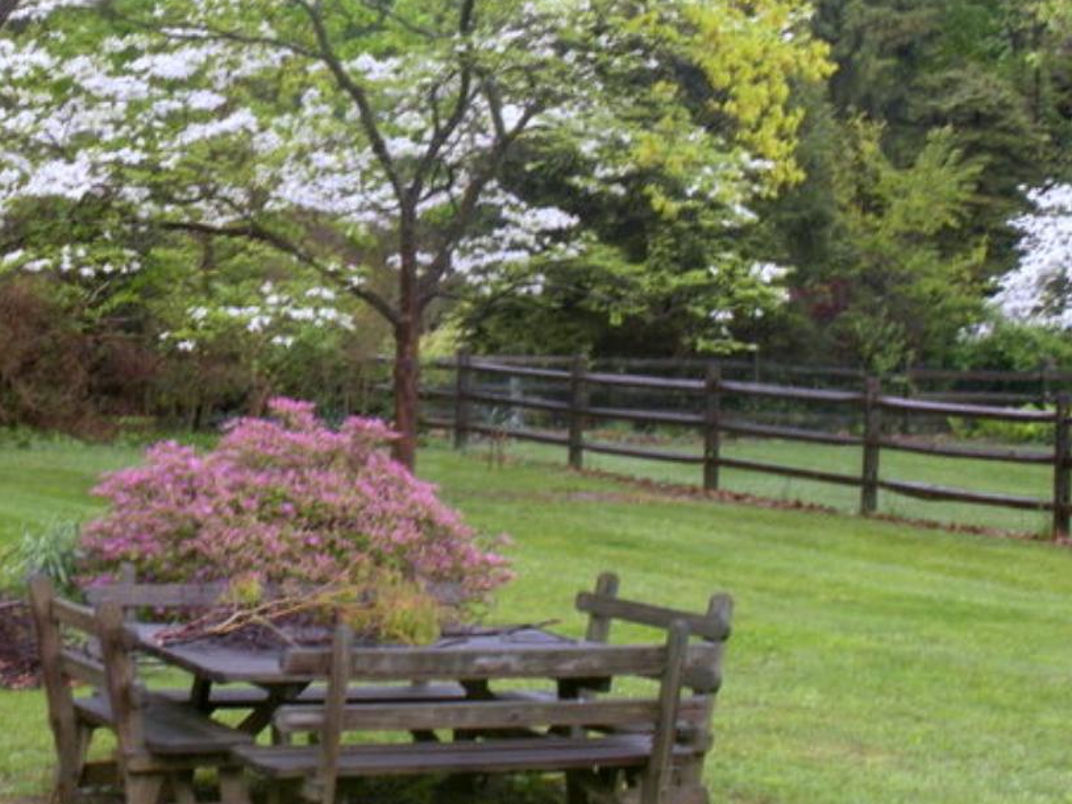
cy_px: 323
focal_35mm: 92
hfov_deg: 21.0
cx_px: 187
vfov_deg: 16.0
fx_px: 2848
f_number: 4.4
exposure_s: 1/55.7
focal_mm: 9.1
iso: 116
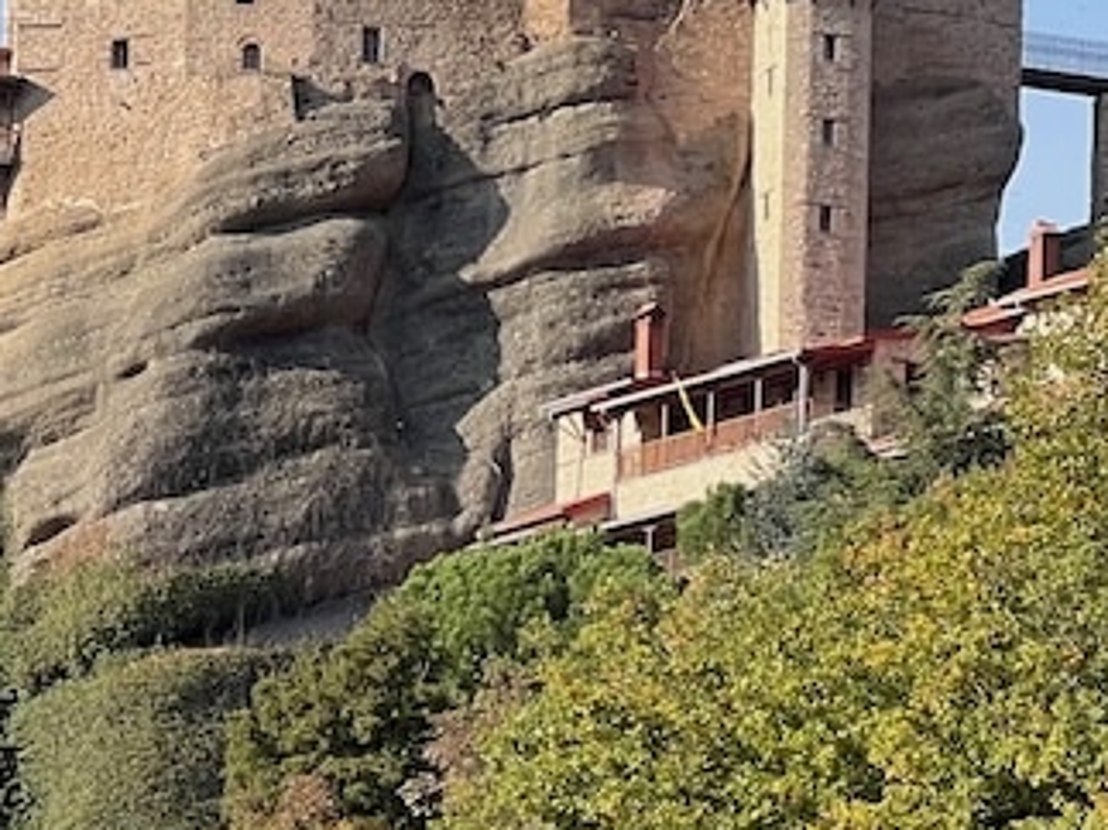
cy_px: 662
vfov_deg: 5.2
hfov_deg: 6.9
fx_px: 9151
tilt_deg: +10.1
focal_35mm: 286
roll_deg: -1.9
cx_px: -10
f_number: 2.8
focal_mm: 9
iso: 32
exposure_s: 1/488
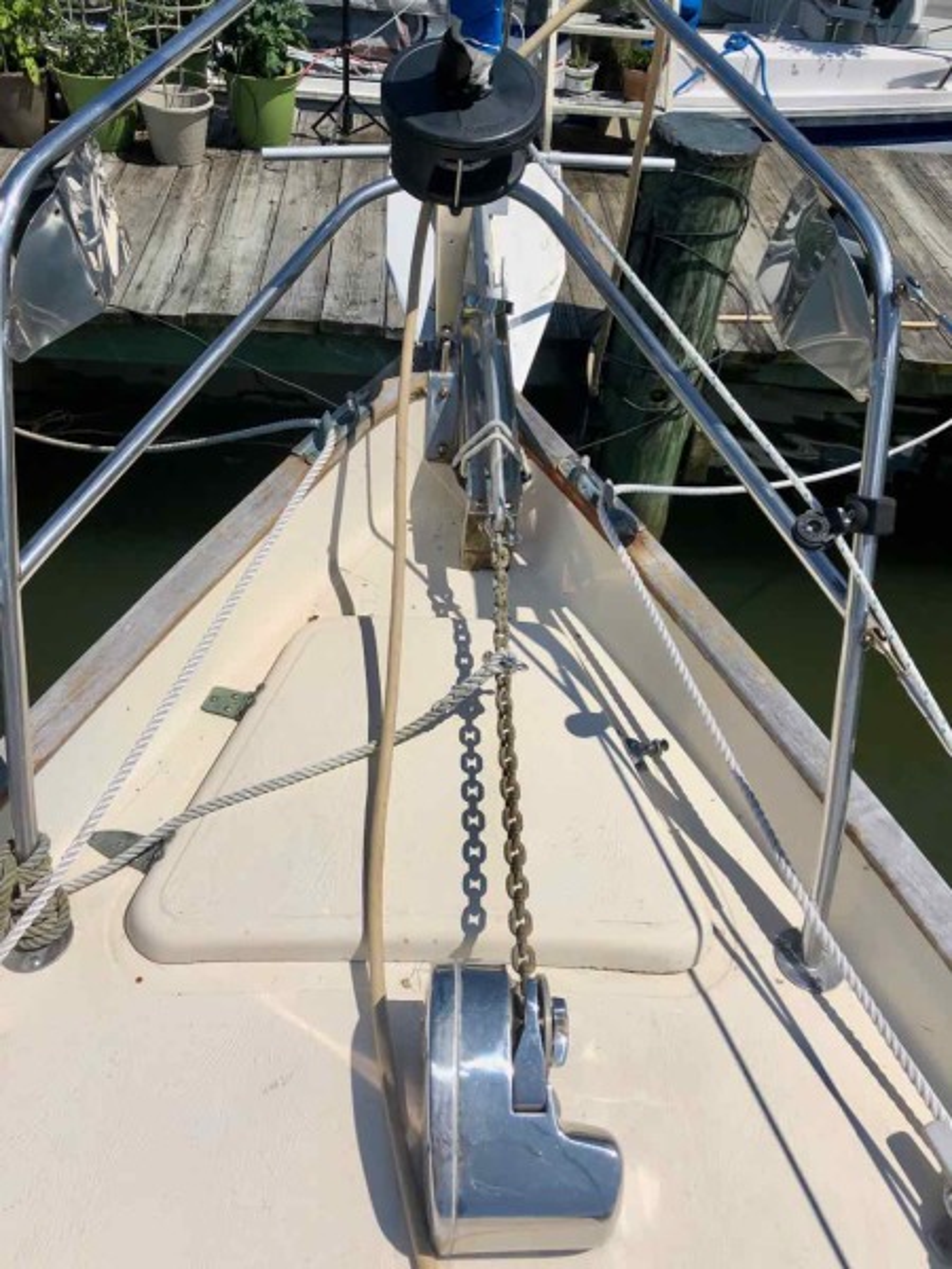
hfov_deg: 49.7
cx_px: 476
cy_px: 634
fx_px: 1027
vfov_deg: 63.4
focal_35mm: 28
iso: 25
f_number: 1.8
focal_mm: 3.99
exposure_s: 1/6897
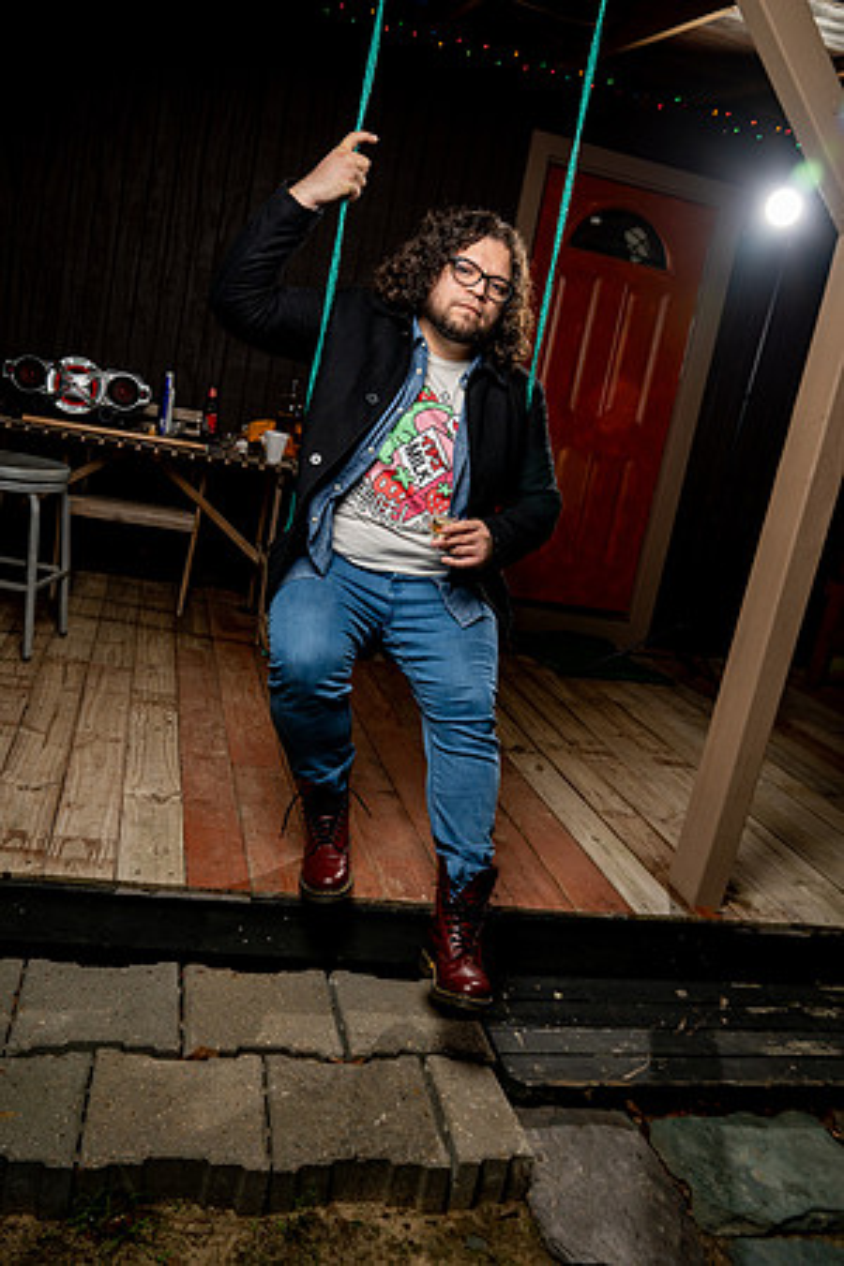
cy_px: 633
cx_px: 422
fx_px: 1020
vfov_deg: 63.7
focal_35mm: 29
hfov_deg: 45.0
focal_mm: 29
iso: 500
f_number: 5
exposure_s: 1/250
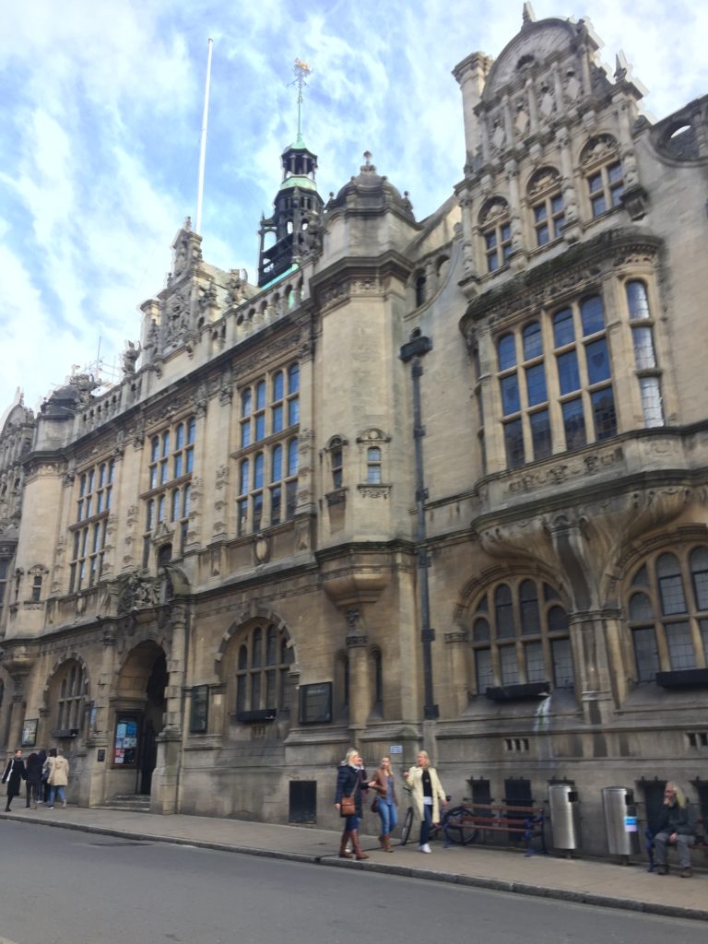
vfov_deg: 61.7
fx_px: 791
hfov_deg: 48.2
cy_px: 472
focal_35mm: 29
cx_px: 354
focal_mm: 4.15
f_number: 2.2
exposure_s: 1/151
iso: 32
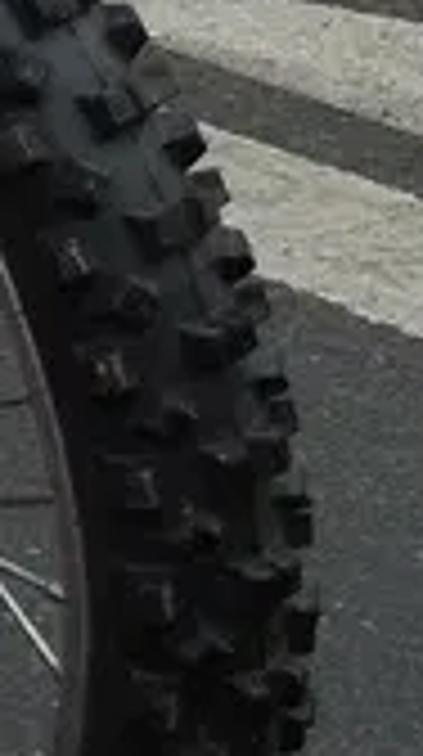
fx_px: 7488
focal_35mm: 374
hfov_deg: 3.0
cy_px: -922
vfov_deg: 5.6
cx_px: -1926
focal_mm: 8.7
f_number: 4
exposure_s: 1/50
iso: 100
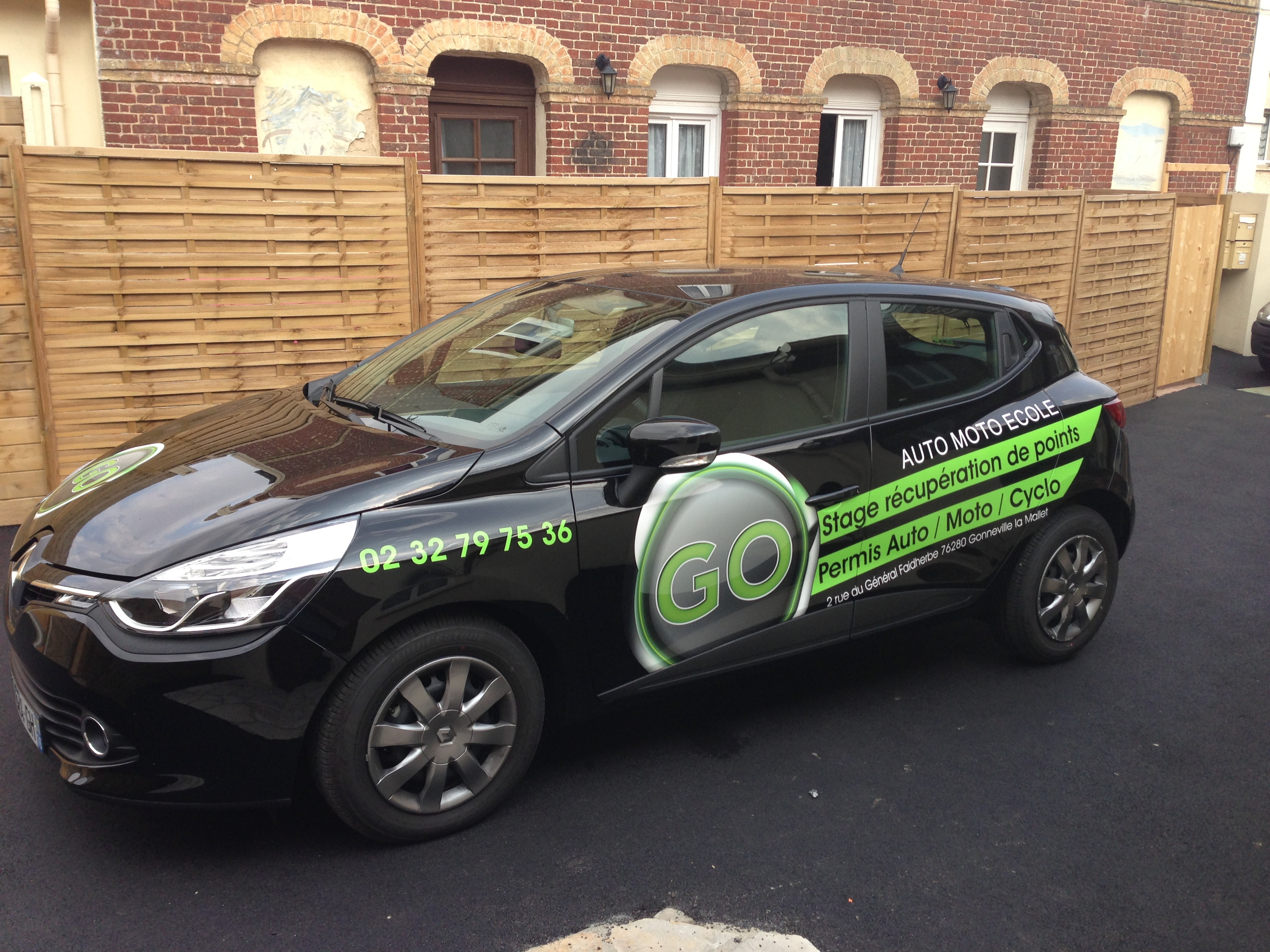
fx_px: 1211
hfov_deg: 55.4
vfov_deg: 42.9
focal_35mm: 33
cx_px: 635
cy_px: 476
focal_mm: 4.13
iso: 50
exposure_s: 1/433
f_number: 2.4
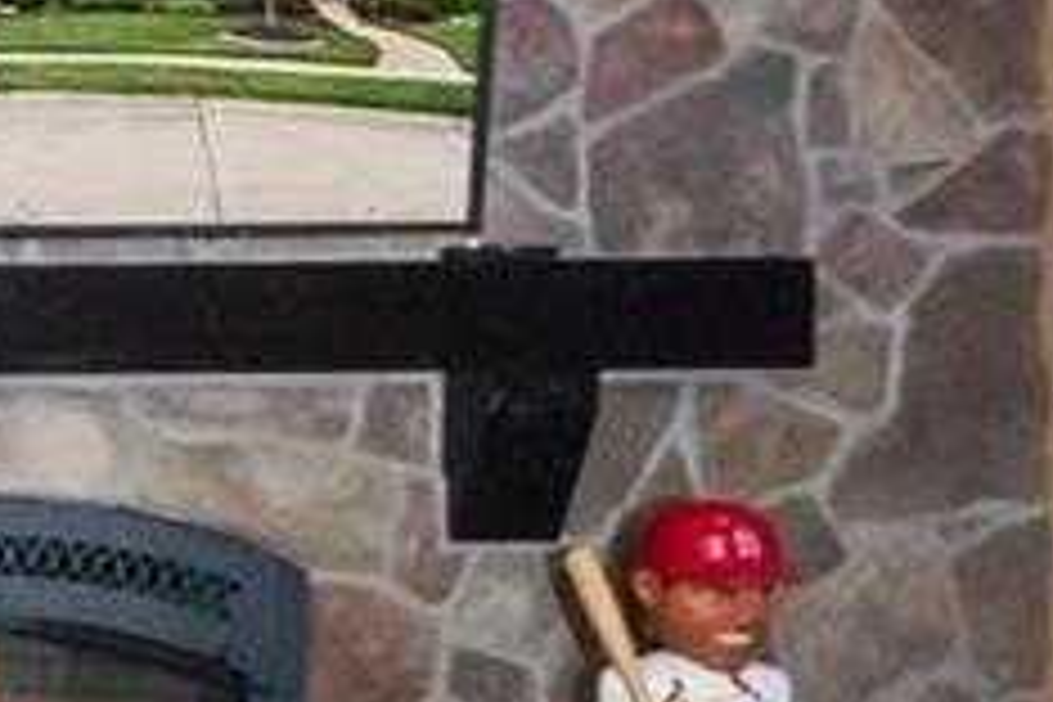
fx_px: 3597
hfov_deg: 11.1
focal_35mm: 123
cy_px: 482
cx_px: -2043
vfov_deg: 11.1
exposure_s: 1/30
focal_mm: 9
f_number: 9
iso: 1000
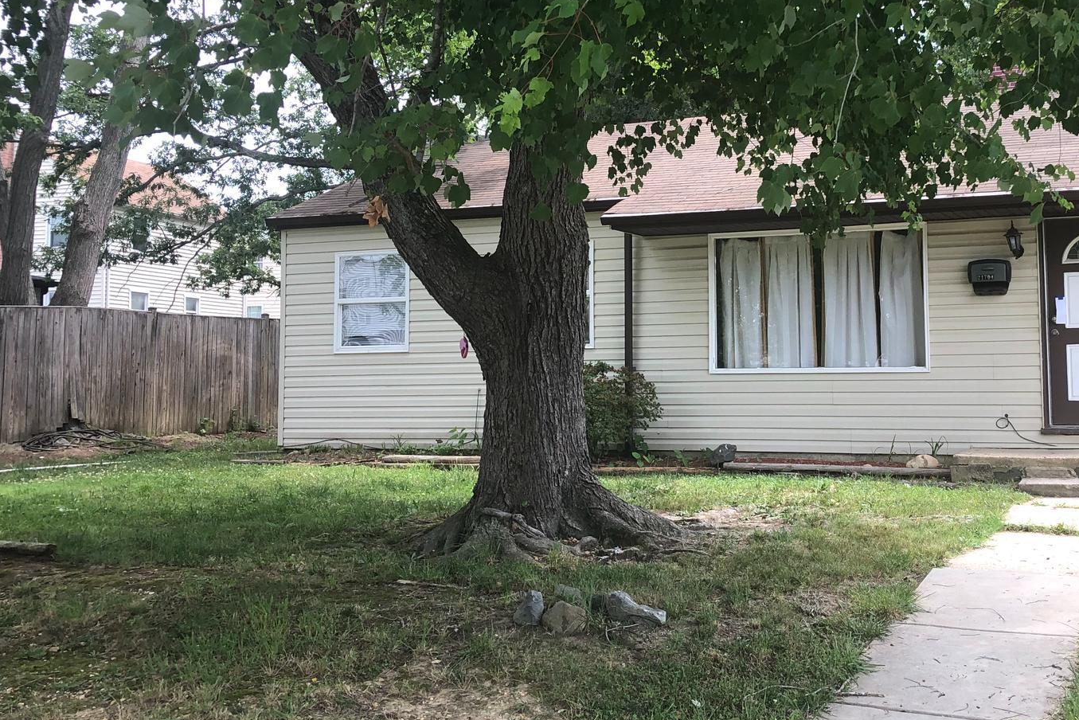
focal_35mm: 44
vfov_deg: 30.5
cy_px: 302
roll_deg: +1.1
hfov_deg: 44.0
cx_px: 700
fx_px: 1319
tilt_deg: +3.5
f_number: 1.8
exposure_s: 1/305
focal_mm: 3.99
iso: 20
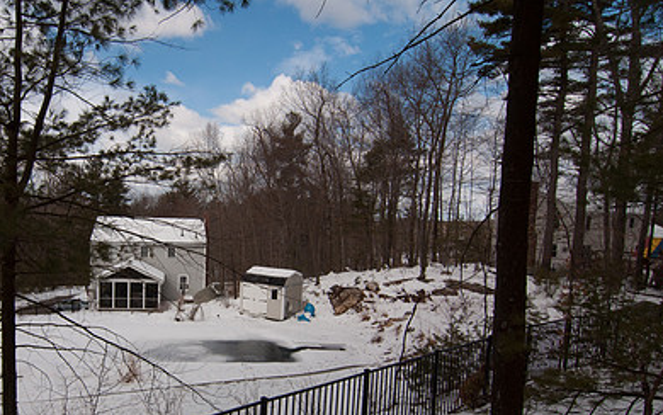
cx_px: 189
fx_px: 452
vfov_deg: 48.6
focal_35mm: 25
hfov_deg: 69.1
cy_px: 273
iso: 200
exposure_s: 1/320
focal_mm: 11
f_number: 10
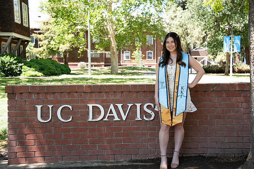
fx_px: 353
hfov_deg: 39.6
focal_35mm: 50
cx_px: 127
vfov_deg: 27.0
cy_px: 84
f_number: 5.6
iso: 640
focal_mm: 50
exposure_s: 1/320
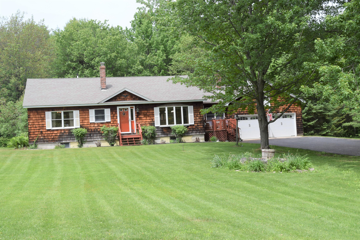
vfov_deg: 30.8
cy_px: 120
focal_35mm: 44
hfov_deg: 45.0
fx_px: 435
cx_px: 180
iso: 200
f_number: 8
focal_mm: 29
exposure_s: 1/250
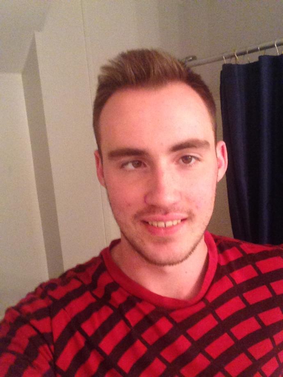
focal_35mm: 35
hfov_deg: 40.7
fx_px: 382
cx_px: 142
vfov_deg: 52.6
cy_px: 188
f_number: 2.4
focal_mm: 2.18
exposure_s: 1/30
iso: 250
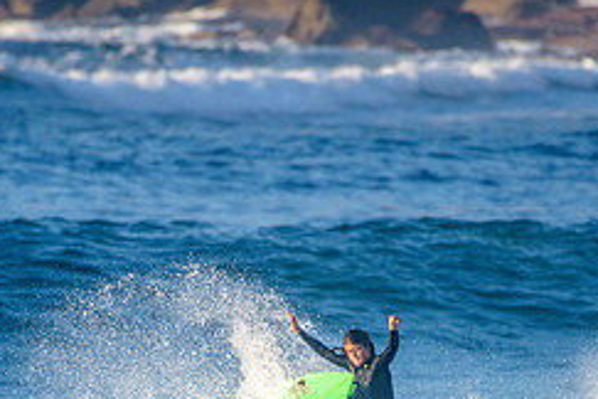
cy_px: 462
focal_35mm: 1195
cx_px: 305
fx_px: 19849
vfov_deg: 1.2
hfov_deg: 1.7
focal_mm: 500
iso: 500
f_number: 5.6
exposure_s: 1/2000
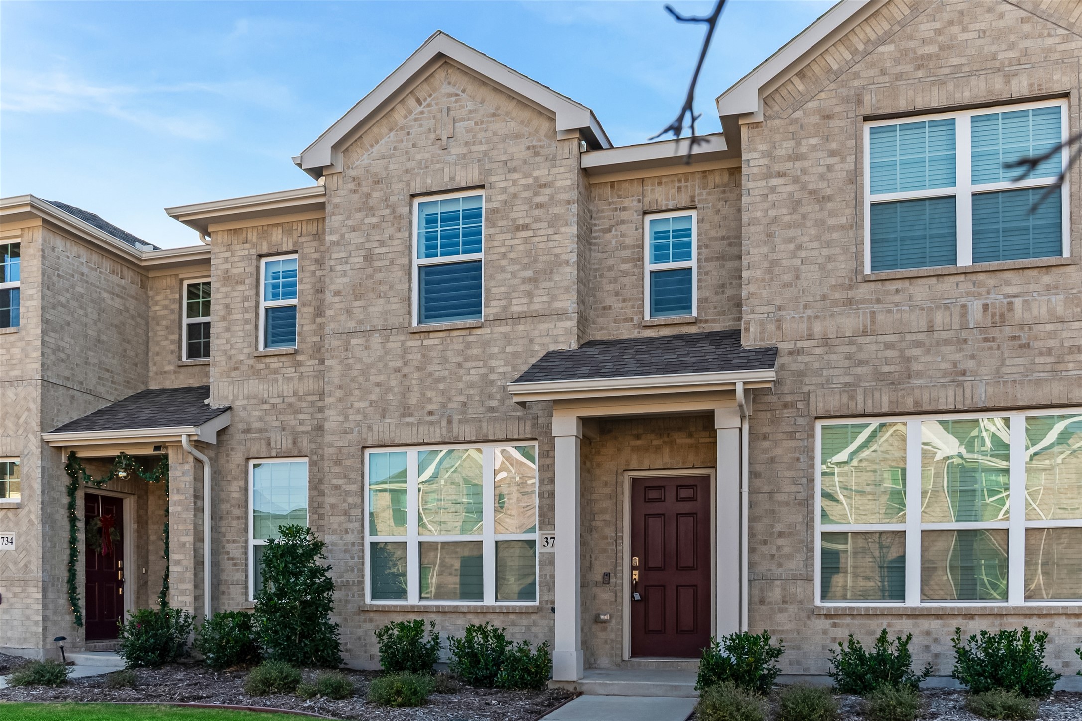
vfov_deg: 42.3
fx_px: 932
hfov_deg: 60.3
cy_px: 360
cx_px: 541
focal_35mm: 31
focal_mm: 21
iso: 200
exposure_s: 1/160
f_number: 8
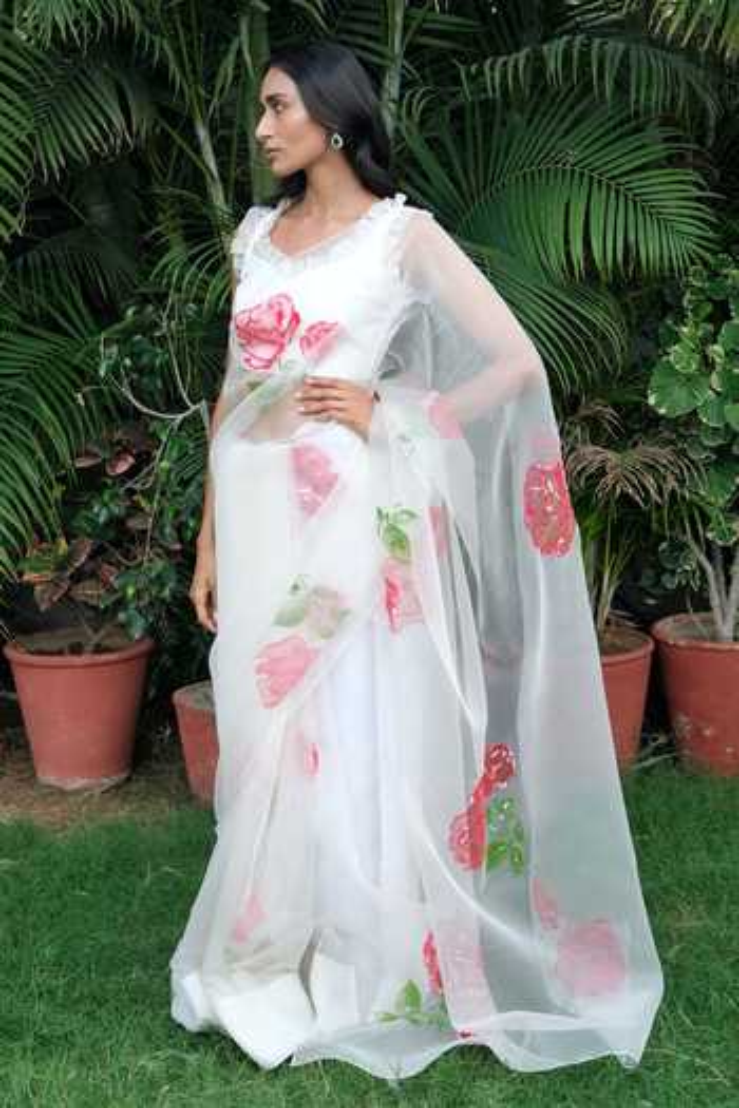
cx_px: 370
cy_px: 554
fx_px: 1355
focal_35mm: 44
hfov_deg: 30.5
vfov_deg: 44.5
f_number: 4
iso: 320
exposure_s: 1/250
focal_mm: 29.2
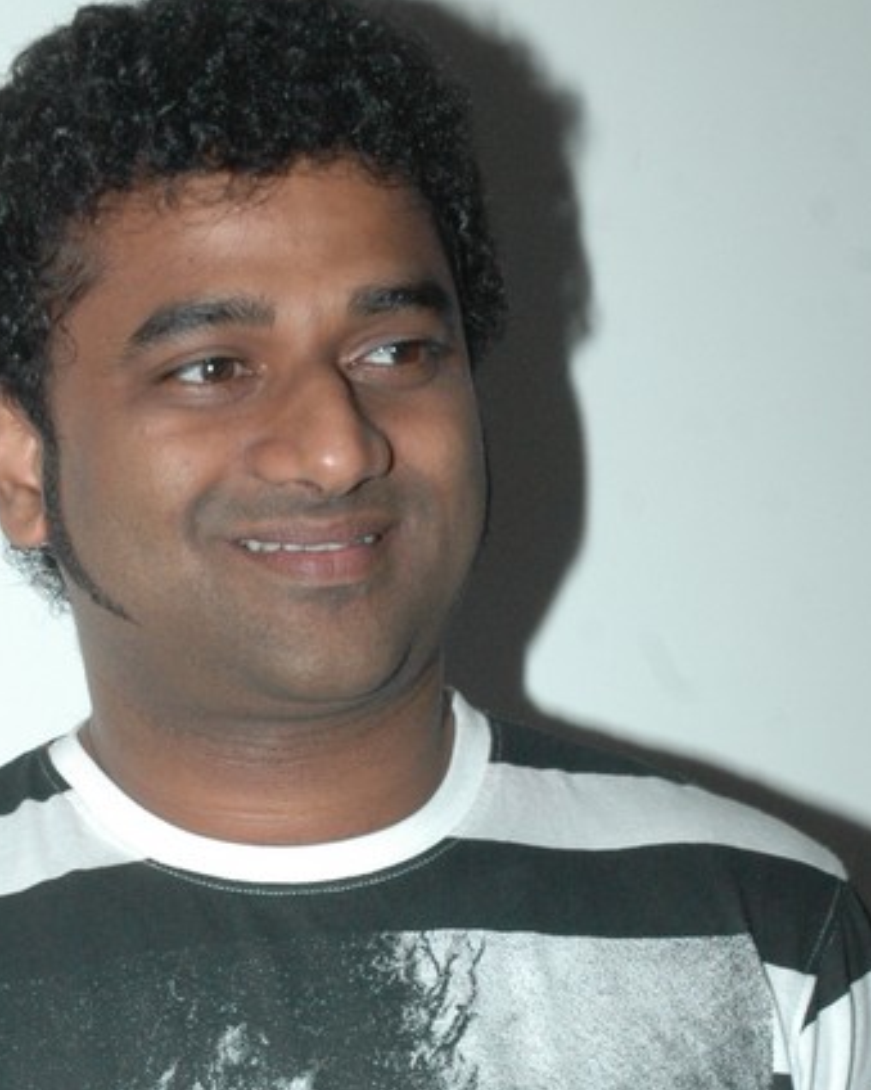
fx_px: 4158
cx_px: 216
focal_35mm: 129
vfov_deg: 14.6
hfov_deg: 11.9
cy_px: 1180
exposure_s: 1/125
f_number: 8
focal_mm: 38
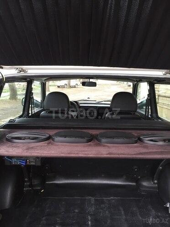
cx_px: 85
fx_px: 190
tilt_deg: -10.8
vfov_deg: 61.7
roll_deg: +1.1
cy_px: 114
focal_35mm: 29
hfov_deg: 48.2
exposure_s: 1/33
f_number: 2.2
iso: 50
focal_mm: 4.15
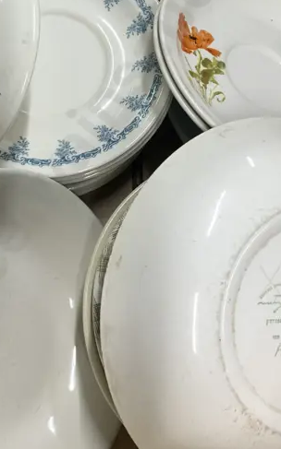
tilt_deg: -68.7
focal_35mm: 58
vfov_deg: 34.0
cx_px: 123
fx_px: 711
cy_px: 88
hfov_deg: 22.3
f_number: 1.8
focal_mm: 4.25
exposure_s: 1/100
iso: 80
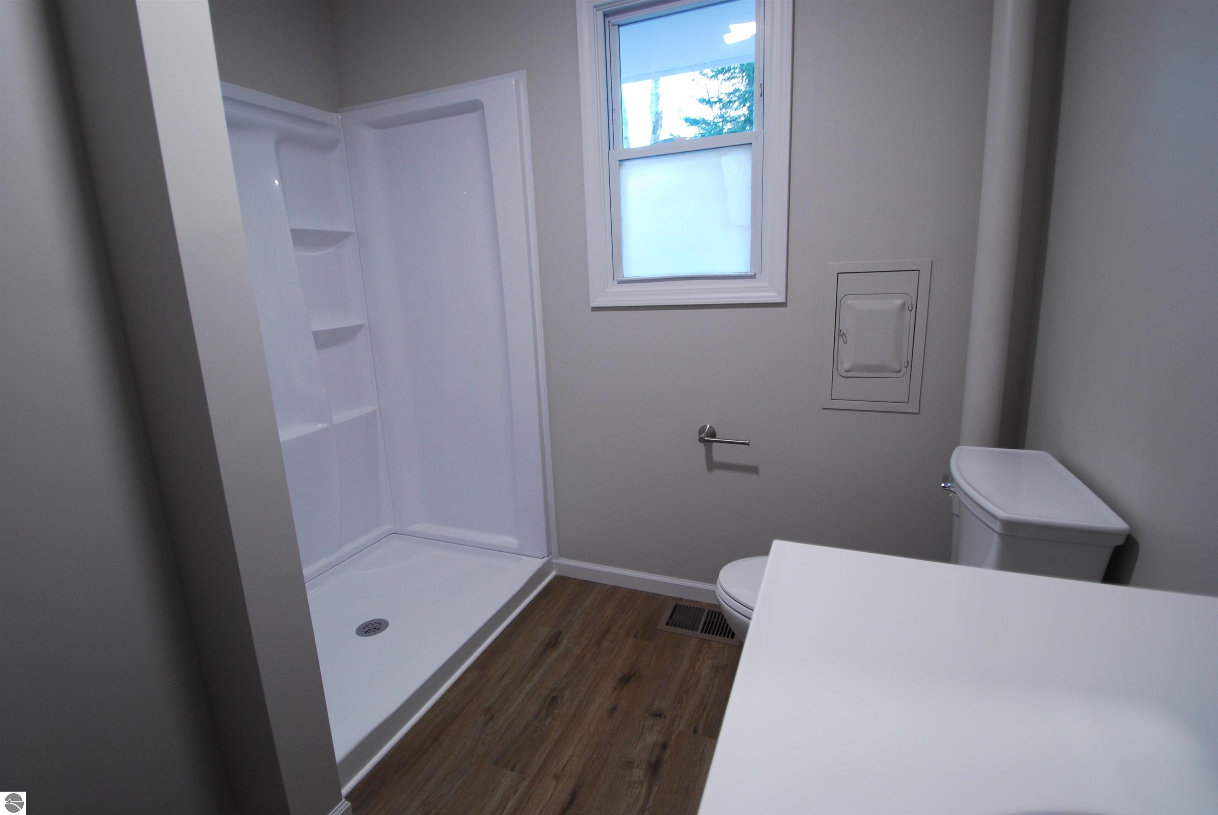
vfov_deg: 72.2
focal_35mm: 16
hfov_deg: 94.9
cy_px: 408
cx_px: 609
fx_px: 559
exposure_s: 1/30
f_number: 3.8
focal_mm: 11
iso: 360
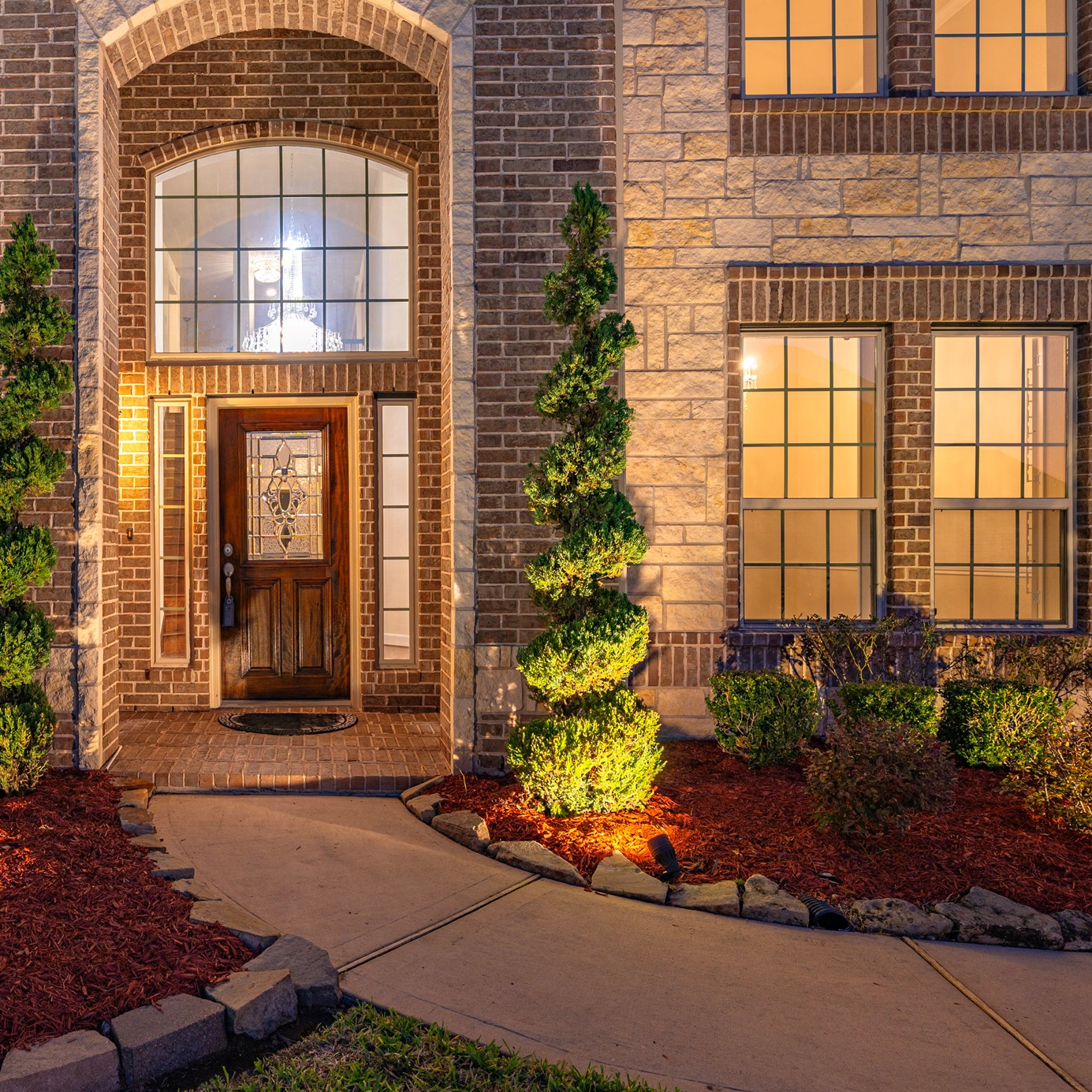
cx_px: 281
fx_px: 857
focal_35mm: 24
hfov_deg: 61.6
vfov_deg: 65.0
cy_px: 555
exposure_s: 2
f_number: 9
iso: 125
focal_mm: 18
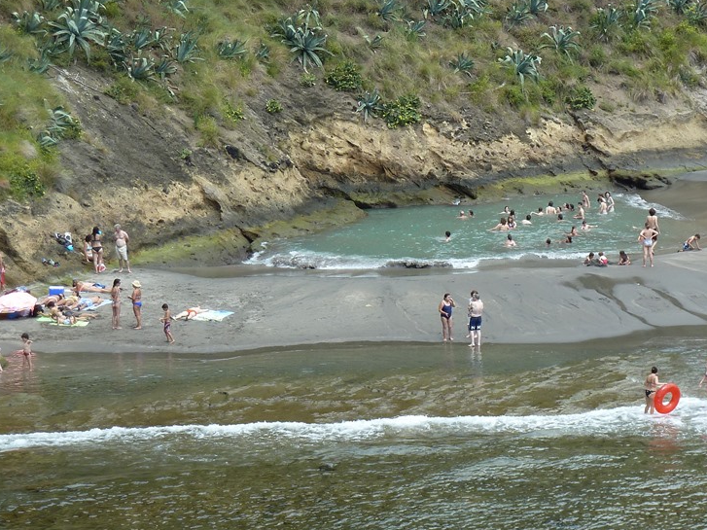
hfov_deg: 14.3
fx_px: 2798
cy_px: 223
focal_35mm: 137
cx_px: 579
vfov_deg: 10.8
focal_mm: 13.7
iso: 80
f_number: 4.2
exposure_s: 1/200
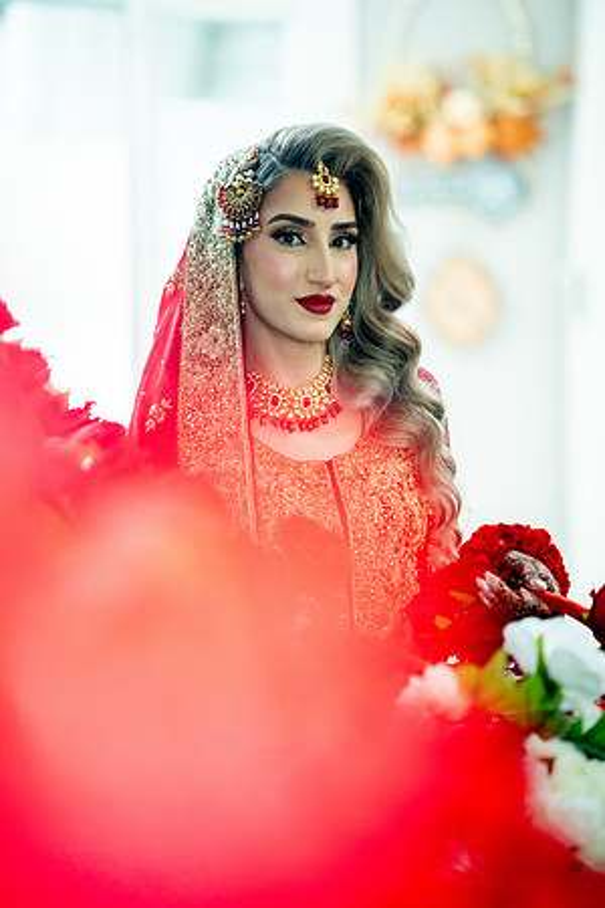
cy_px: 454
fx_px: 3781
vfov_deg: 13.7
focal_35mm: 150
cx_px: 302
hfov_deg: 9.1
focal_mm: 150
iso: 800
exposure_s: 1/200
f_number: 2
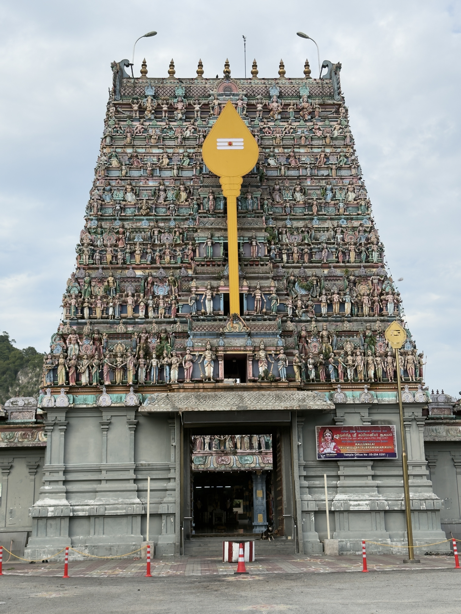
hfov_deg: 30.3
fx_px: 852
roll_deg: +0.3
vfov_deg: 39.7
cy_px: 307
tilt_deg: +13.6
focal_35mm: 48
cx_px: 230
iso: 64
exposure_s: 1/1307
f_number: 1.78
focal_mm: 6.76
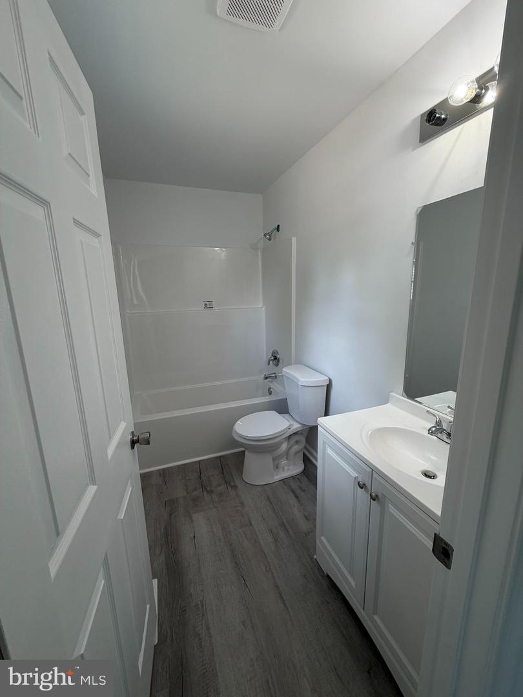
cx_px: 262
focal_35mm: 14
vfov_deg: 102.1
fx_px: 282
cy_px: 348
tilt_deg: -11.9
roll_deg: +1.7
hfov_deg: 85.7
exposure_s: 1/120
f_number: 2.2
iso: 100
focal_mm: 2.22
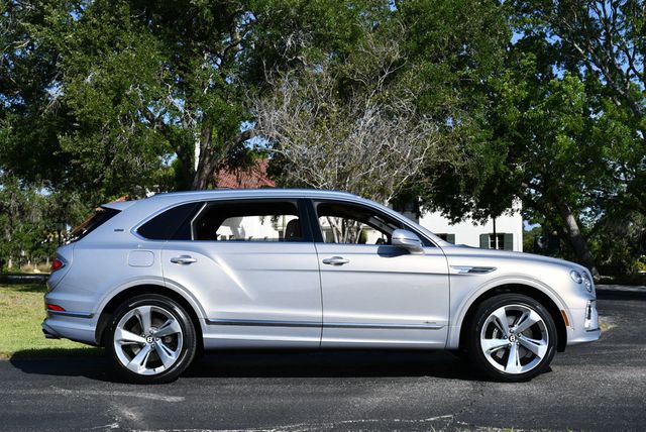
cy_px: 216
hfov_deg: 44.5
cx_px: 323
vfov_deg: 30.6
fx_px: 790
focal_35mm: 44
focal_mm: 22
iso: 100
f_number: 9
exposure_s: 1/320
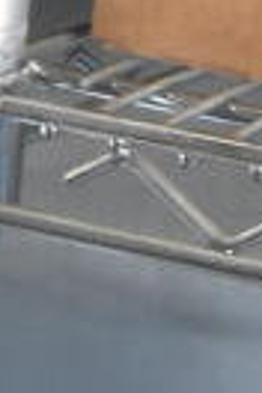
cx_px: 738
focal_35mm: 187
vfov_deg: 9.3
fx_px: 2041
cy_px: -676
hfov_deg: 6.8
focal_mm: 18
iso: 3200
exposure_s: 1/30
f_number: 3.5
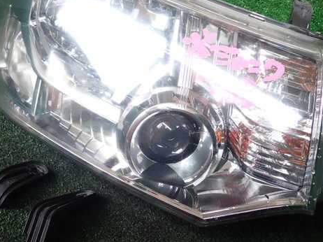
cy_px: 132
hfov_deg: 47.8
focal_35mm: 39
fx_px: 364
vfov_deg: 36.8
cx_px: 141
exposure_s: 1/80
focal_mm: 5.4
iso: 100
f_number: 2.3
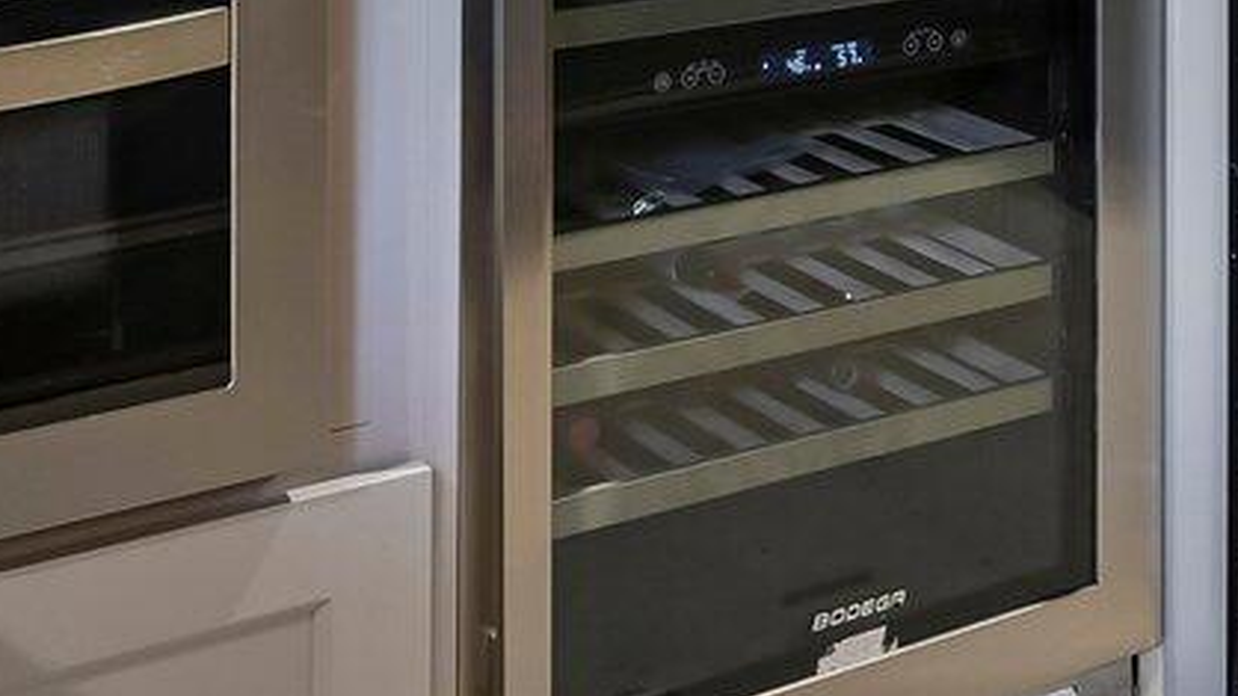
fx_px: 2527
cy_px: -543
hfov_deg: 26.8
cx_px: 1069
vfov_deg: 14.0
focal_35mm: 77
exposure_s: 1/1.67
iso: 400
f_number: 8
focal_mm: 15
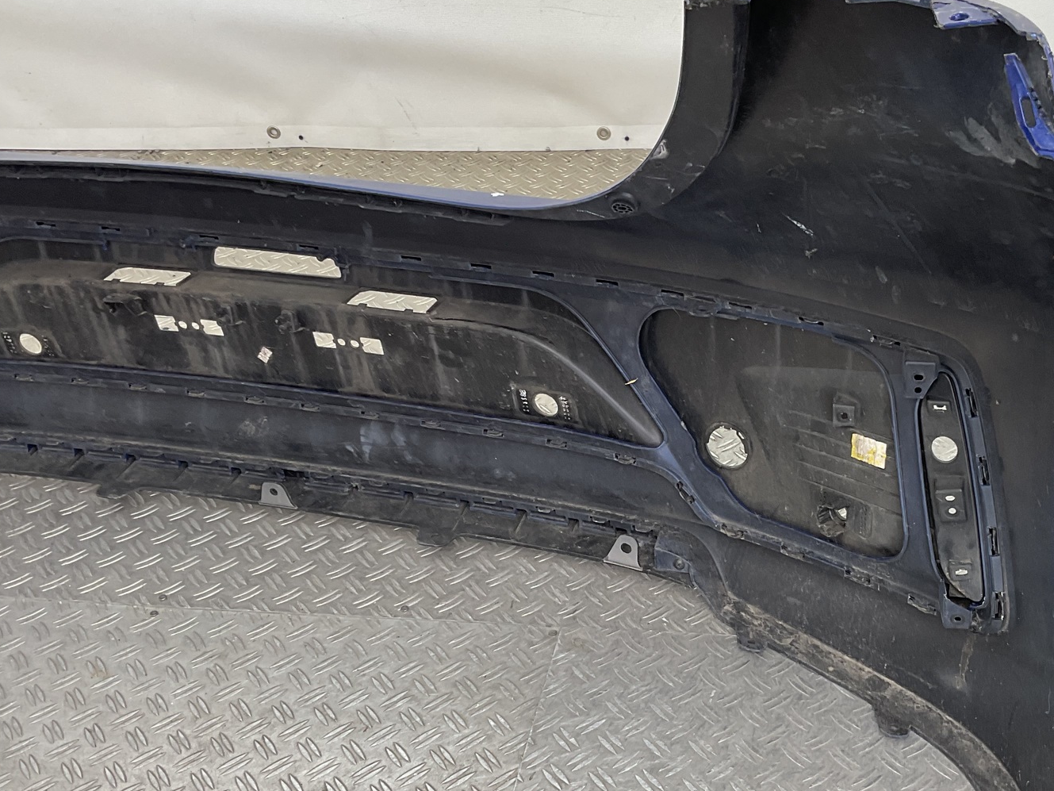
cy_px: 474
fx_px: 1340
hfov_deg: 42.6
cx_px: 661
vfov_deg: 32.8
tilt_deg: -36.5
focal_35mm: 44
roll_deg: +2.3
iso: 40
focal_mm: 3
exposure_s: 1/120
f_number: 1.8
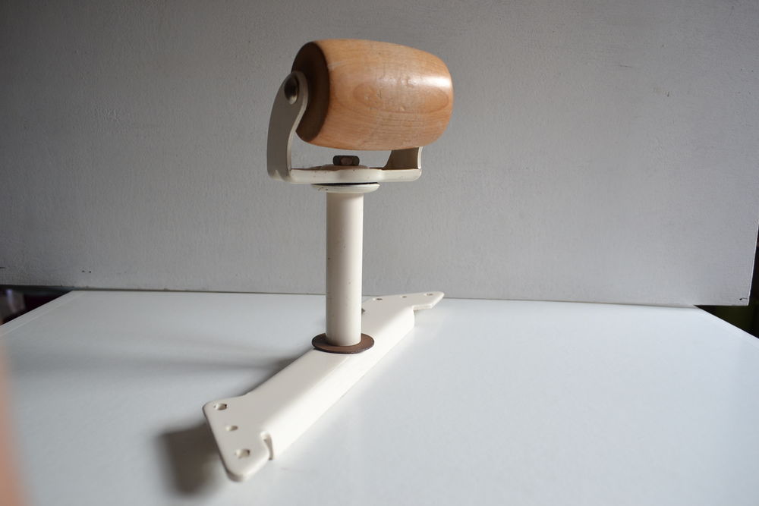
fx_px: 569
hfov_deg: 67.4
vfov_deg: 47.9
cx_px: 380
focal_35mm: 27
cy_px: 253
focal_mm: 18
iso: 400
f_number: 5.6
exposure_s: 1/125
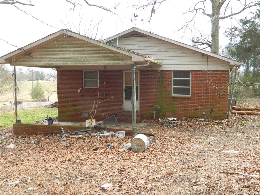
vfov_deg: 40.7
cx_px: 130
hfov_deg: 52.6
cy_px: 98
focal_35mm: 35
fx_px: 263
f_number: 3.3
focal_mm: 6.2
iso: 80
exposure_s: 1/160
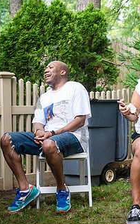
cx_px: 174
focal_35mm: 89
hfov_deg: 14.2
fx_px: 544
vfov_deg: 23.3
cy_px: 97
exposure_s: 1/500
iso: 1600
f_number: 4
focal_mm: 48
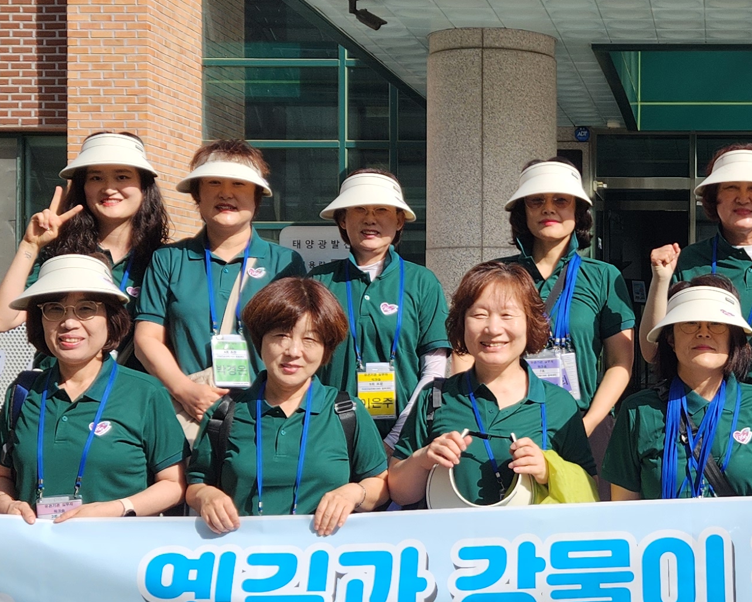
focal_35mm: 70
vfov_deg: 21.8
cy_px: 321
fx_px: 1558
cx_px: 692
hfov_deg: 26.2
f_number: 1.8
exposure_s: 1/1819
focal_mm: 5.4
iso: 20
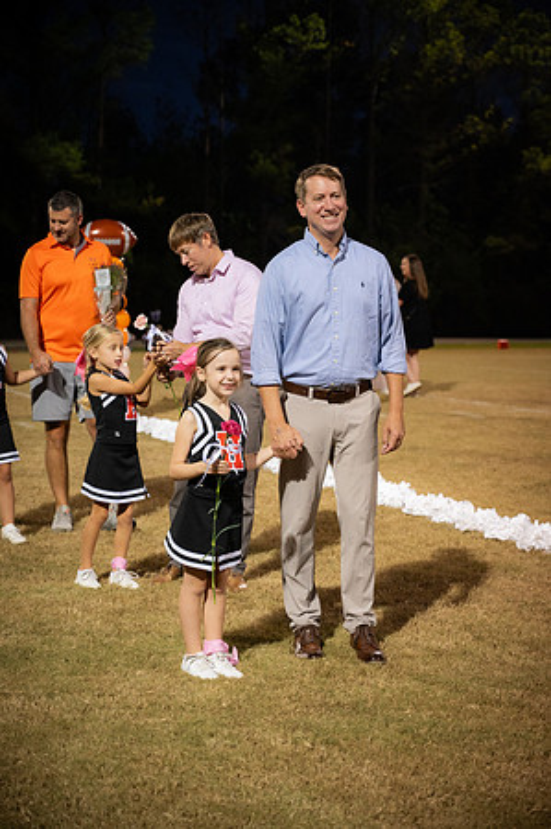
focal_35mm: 70
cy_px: 414
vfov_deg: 28.9
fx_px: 1611
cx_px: 276
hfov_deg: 19.4
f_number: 4
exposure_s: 1/250
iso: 3200
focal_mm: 70
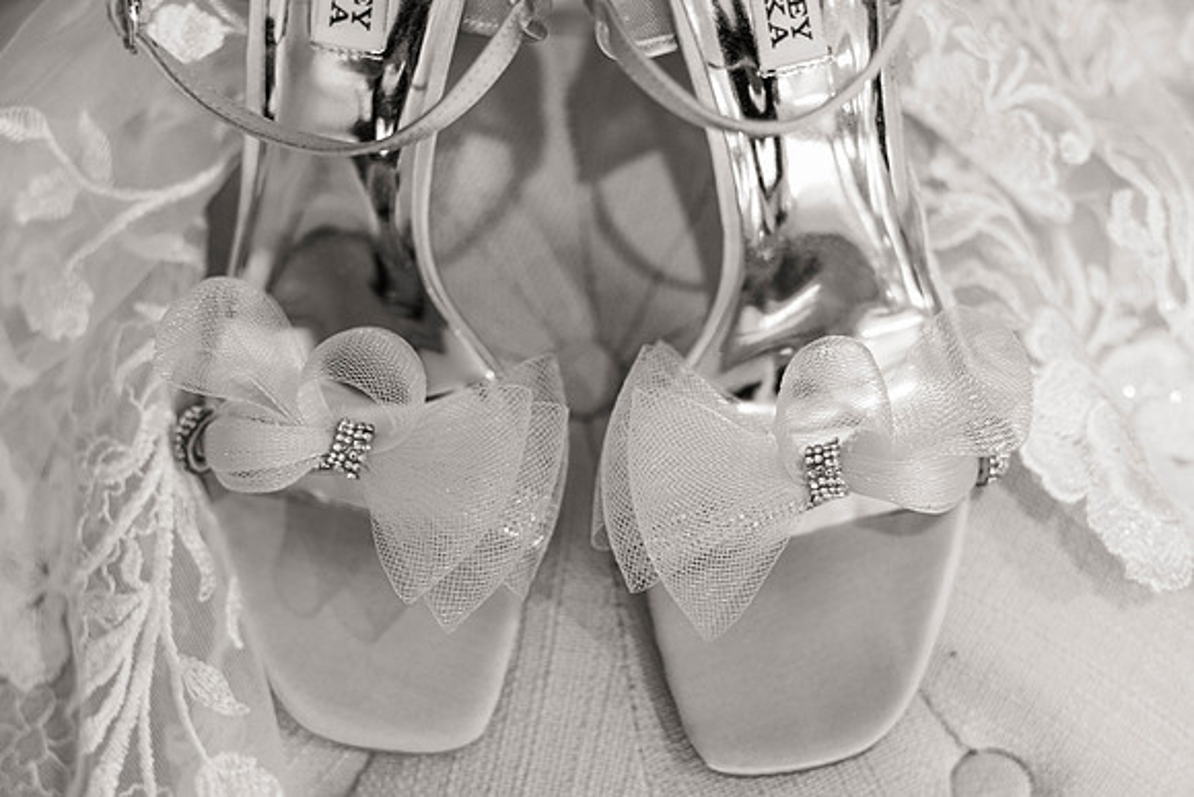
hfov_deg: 39.6
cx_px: 597
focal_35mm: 50
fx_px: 1659
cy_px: 398
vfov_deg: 27.0
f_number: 3.2
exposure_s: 1/100
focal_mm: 50
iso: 800
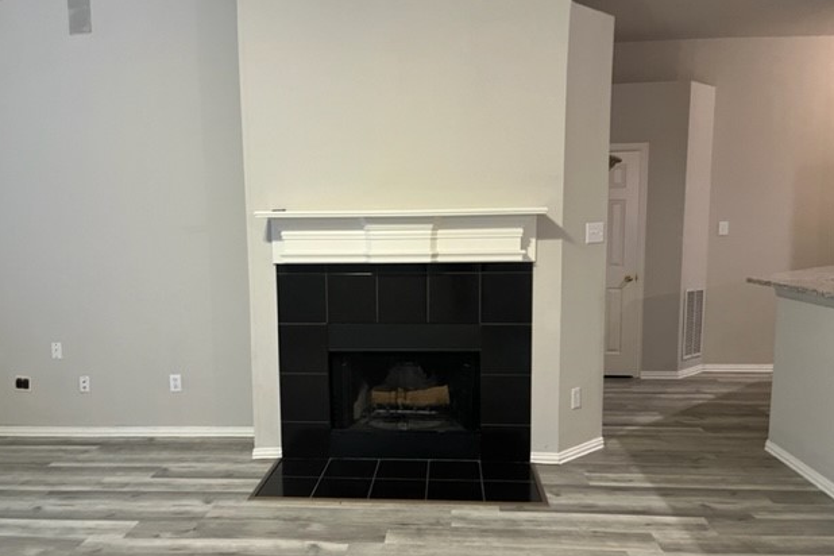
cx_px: 406
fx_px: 649
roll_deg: +1.3
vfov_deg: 46.4
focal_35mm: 28
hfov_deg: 65.5
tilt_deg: -7.4
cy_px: 301
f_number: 1.6
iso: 320
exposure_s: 1/60
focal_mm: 5.1
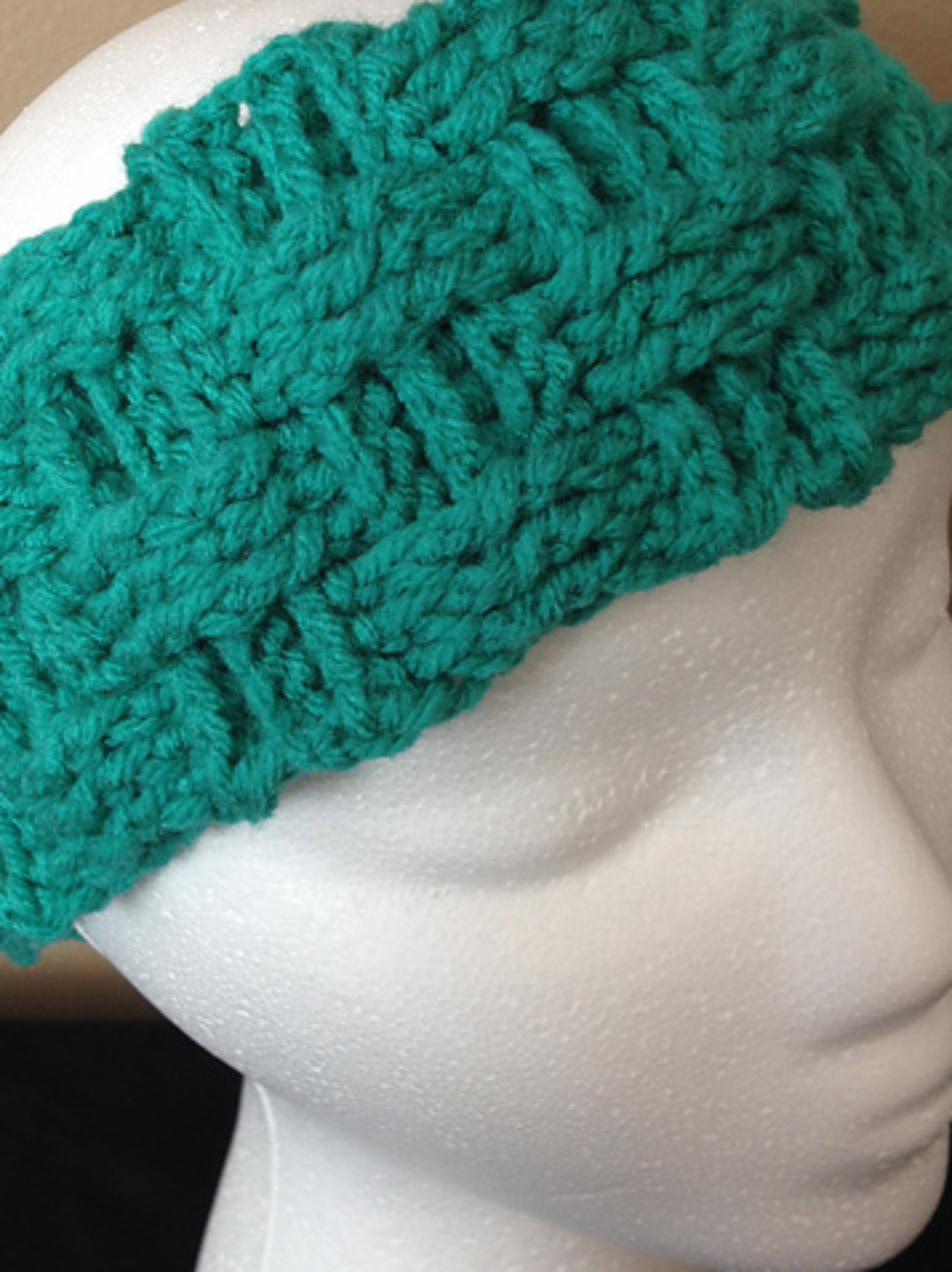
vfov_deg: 40.4
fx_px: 1726
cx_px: 435
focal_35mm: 47
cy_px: 568
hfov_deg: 30.8
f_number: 2.4
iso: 50
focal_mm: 4.28
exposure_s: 1/40
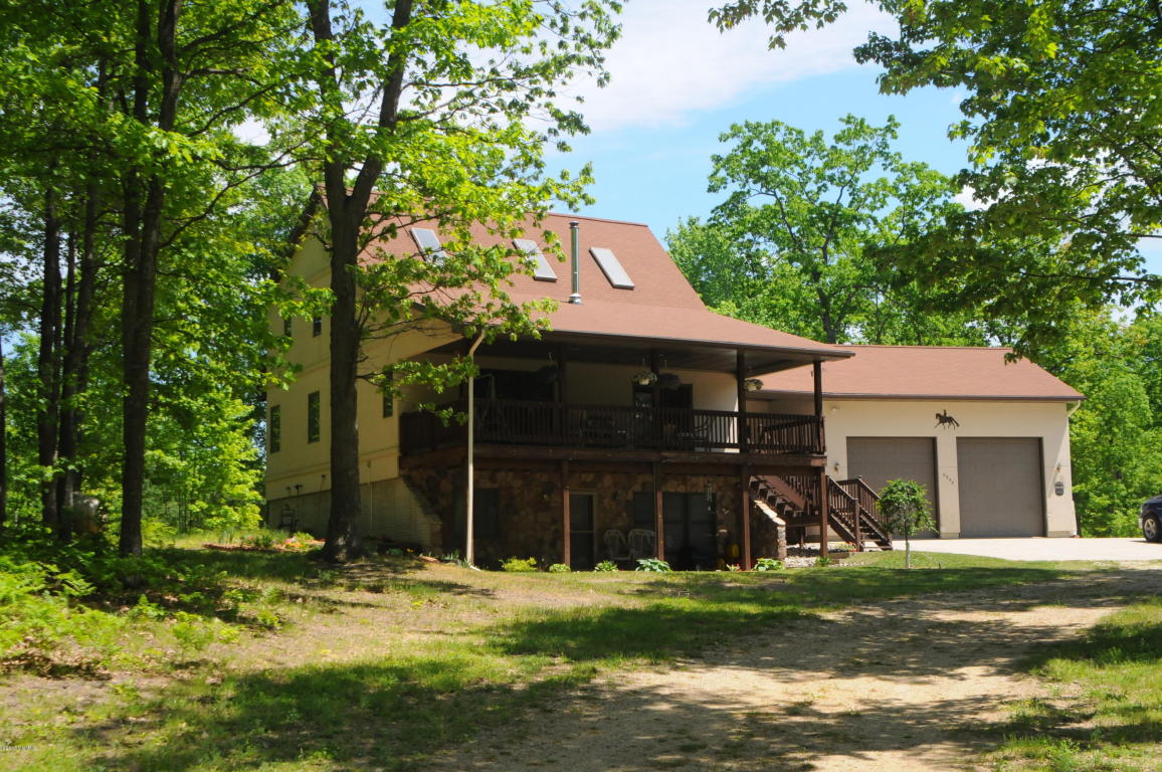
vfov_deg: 31.8
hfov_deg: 46.4
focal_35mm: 42
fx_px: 1354
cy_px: 386
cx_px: 581
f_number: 10
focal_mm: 28
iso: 800
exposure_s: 1/400
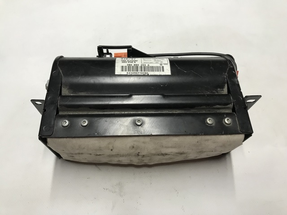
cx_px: 144
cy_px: 108
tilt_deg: -68.5
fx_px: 232
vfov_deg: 49.7
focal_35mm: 28
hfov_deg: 63.5
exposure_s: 1/33
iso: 32
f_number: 1.8
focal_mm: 3.99
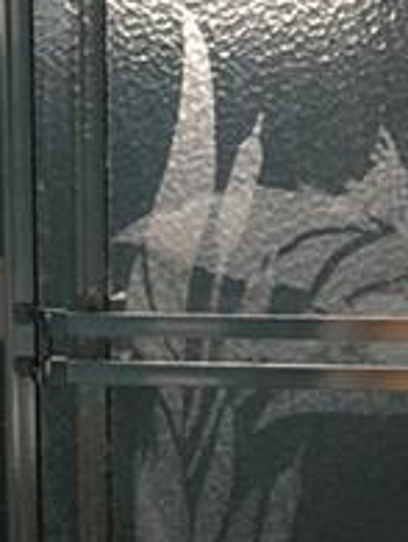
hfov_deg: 13.0
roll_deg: +0.9
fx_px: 1786
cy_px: 100
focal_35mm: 114
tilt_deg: -3.9
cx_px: 341
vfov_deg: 17.1
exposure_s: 1/30
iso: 100
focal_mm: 4.15
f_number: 2.2
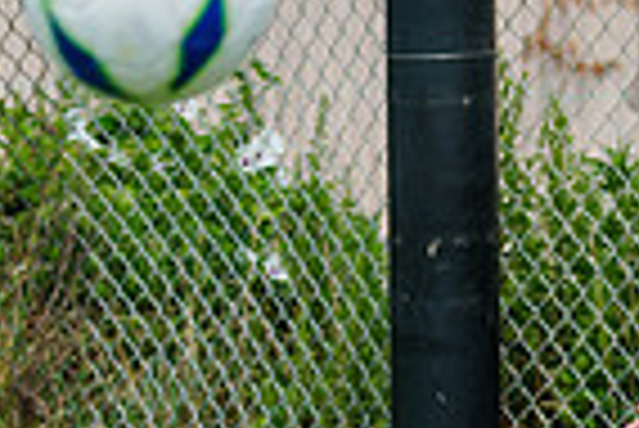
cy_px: 538
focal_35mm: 403
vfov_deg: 3.4
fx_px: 7160
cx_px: 750
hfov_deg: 5.1
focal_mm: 80
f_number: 4
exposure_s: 1/2000
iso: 250
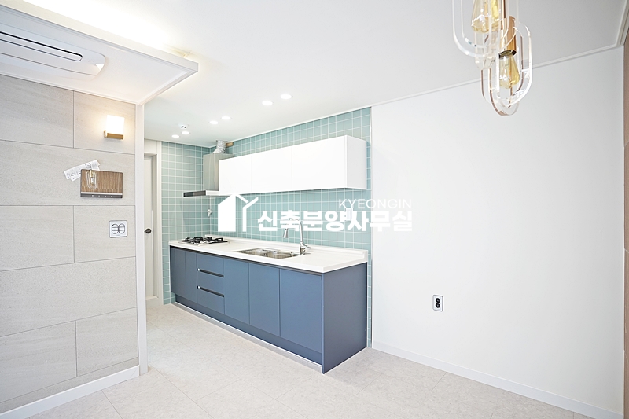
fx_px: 297
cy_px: 210
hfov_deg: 93.3
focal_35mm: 17
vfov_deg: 70.4
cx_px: 314
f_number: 3.5
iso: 250
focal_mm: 17
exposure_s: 1/40
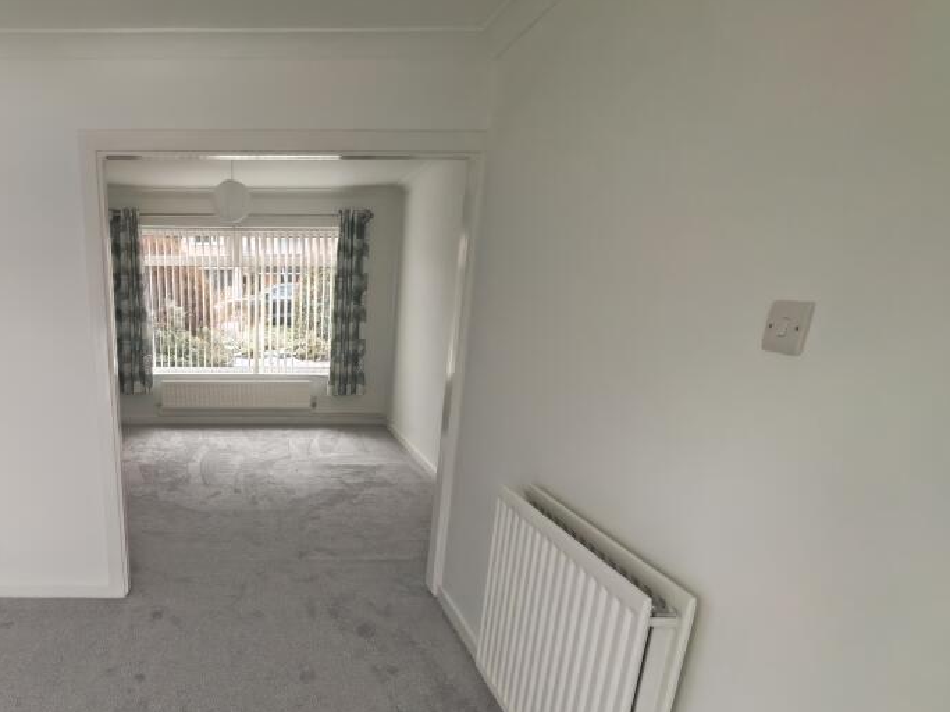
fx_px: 659
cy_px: 506
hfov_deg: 67.3
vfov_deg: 54.9
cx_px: 242
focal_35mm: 24
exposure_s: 1/60
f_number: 2.2
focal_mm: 1.96
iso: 167
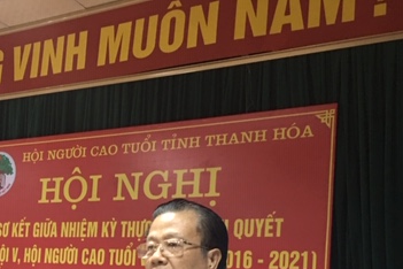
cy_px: 275
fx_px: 616
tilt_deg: +3.4
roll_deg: -4.5
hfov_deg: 34.8
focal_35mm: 55
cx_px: 64
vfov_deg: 23.5
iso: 100
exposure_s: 1/10
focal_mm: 4.15
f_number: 2.2
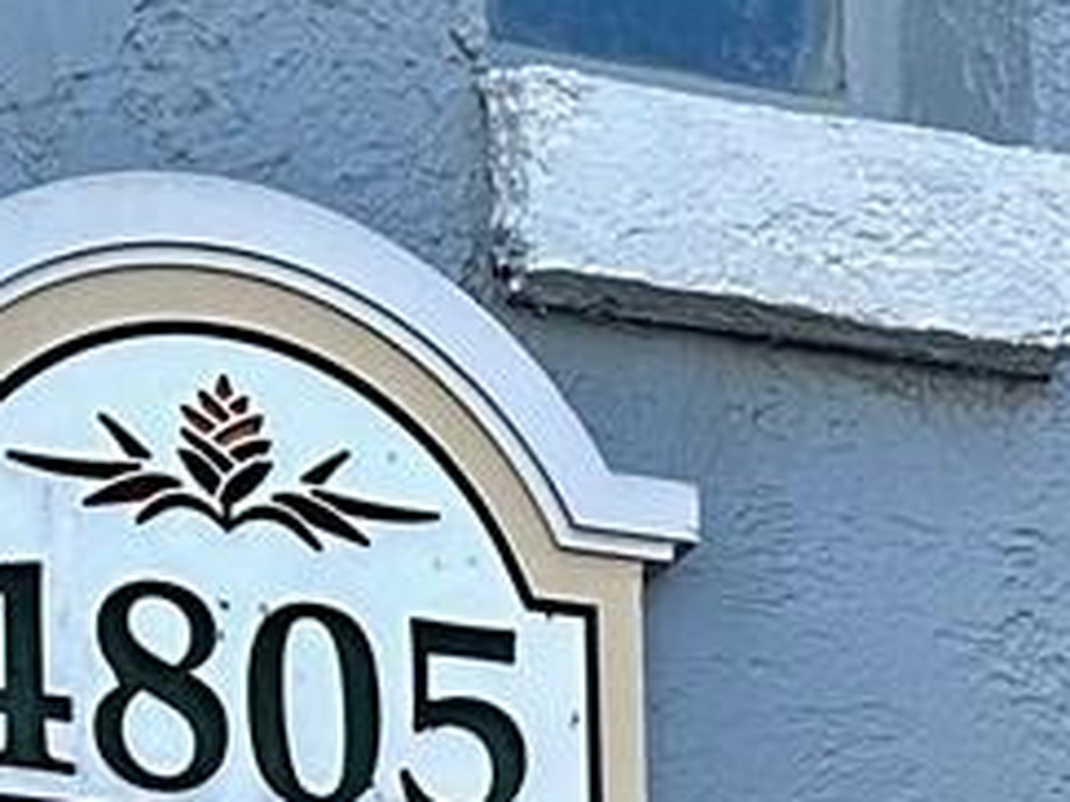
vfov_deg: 8.0
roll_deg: +1.8
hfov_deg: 12.5
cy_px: 2415
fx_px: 4881
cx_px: 440
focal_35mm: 158
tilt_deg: +0.3
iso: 80
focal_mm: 6.86
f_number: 1.78
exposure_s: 1/663
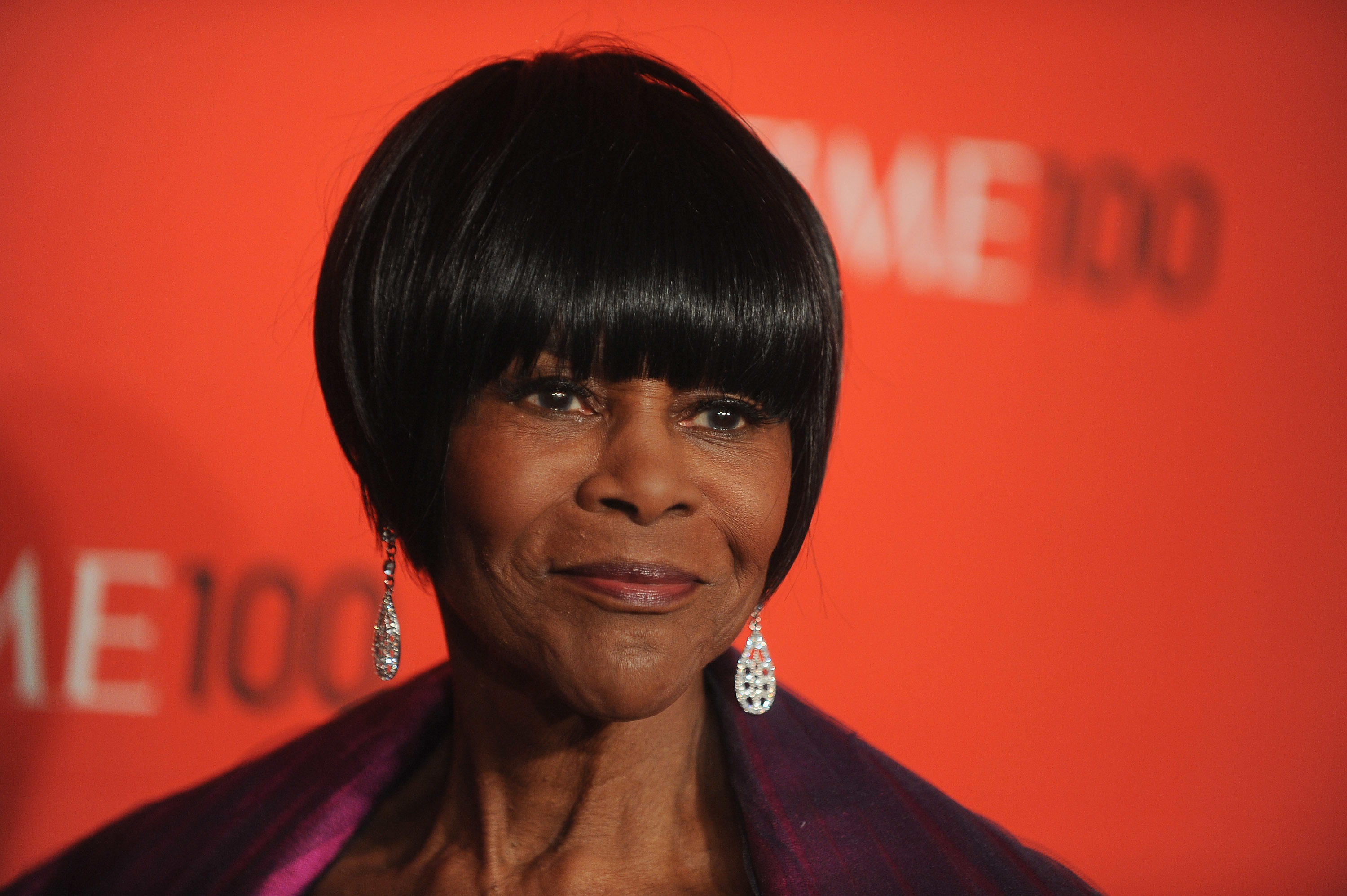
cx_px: 674
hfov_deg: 12.1
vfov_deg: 8.1
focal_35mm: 170
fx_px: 6356
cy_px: 448
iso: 1600
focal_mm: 170
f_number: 2.8
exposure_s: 1/250
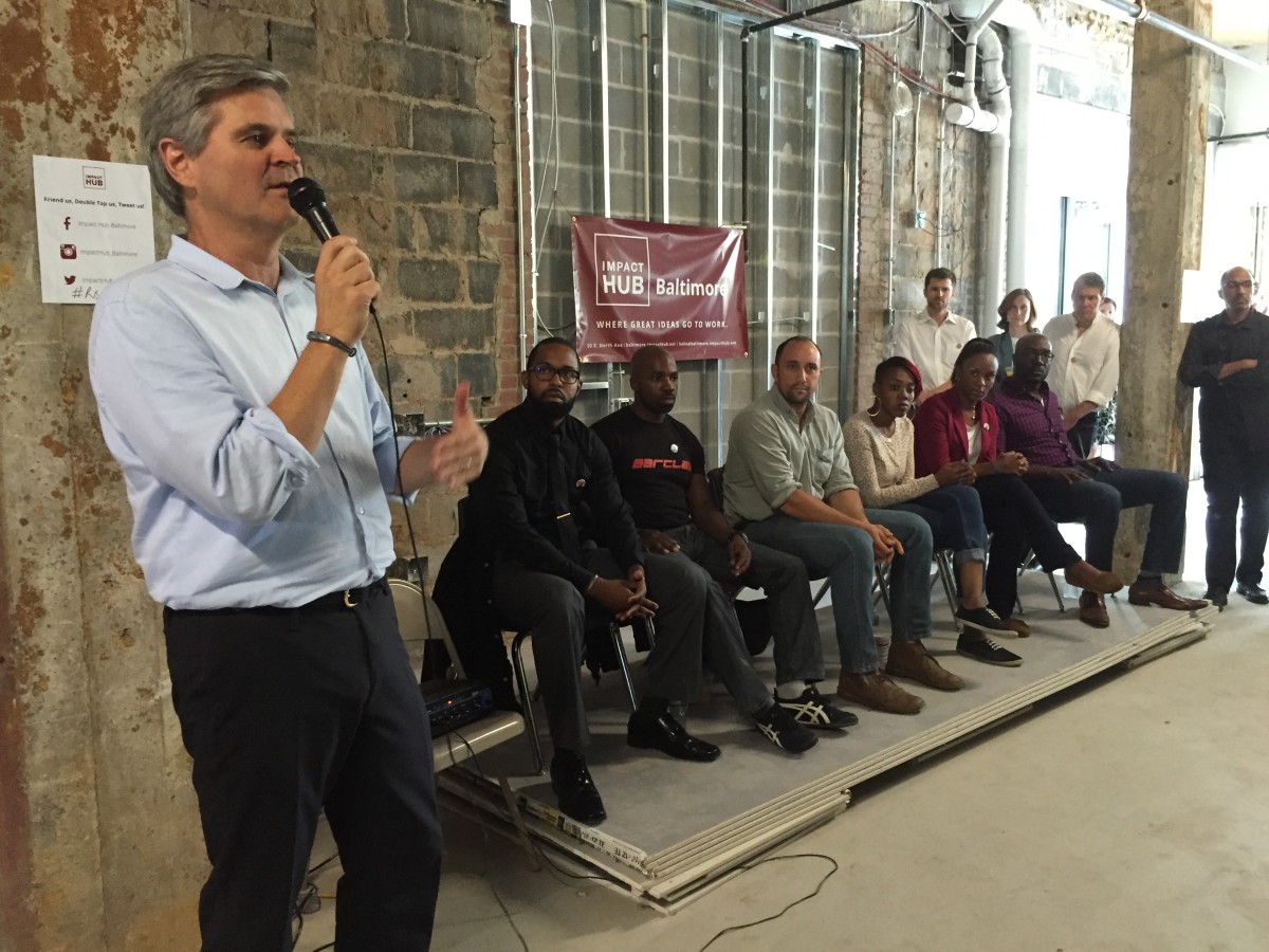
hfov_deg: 61.7
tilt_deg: -6.1
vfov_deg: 48.2
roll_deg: -0.9
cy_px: 476
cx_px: 634
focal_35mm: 29
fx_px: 1063
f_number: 2.2
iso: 250
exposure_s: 1/20
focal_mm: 4.15
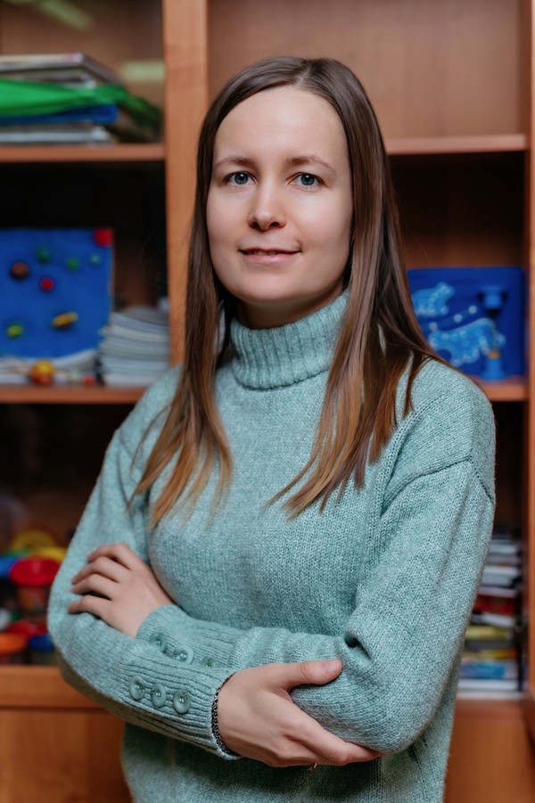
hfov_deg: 20.0
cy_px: 402
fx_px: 1517
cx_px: 268
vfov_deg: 29.7
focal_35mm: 68
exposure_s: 1/200
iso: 125
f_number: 3.5
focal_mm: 68
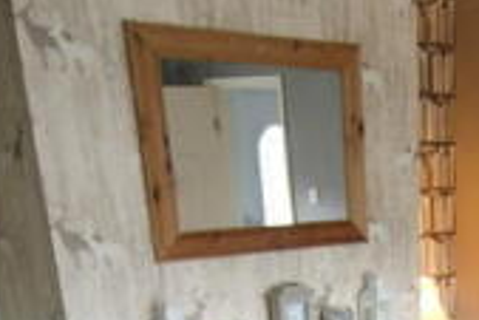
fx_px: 772
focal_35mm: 58
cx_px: 565
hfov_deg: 29.8
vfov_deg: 22.3
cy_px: 341
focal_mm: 10
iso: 400
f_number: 3.5
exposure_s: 1/30
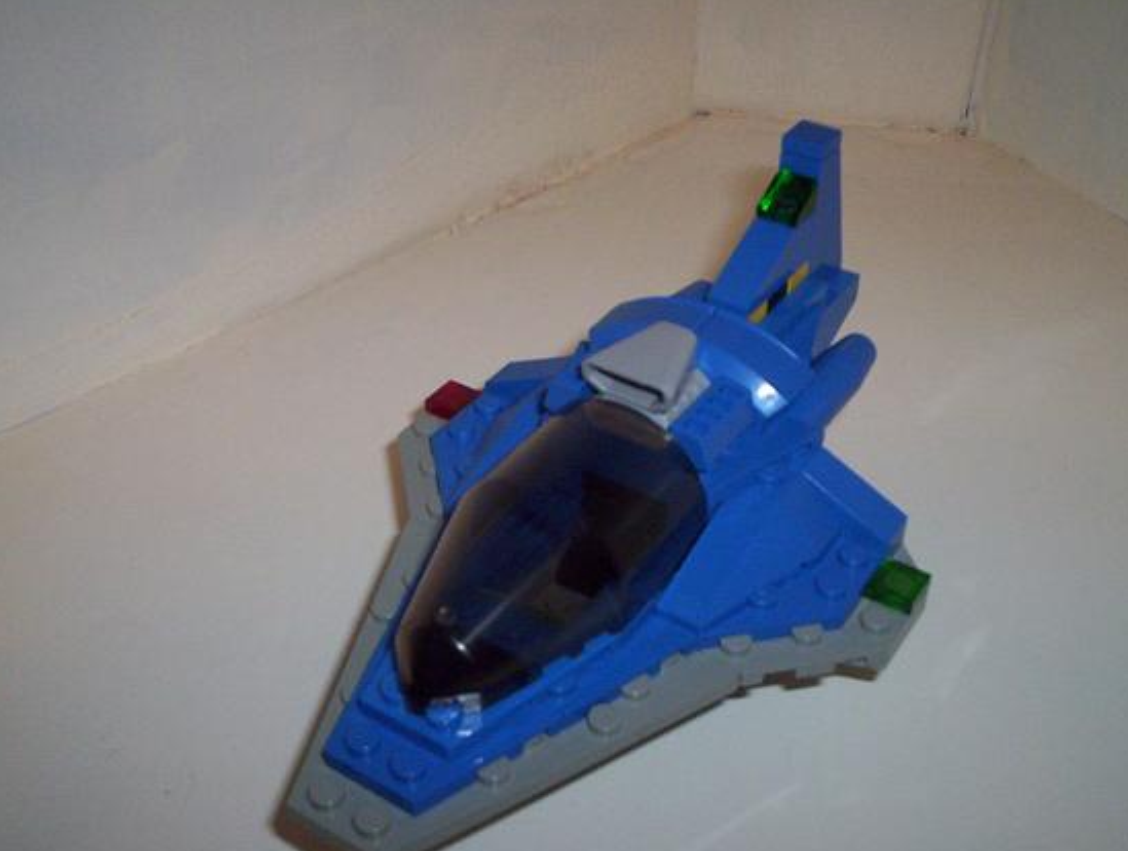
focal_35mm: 43
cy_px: 459
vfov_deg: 33.7
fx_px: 1404
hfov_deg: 43.8
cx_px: 595
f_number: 4.5
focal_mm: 4.99
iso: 140
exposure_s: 1/60
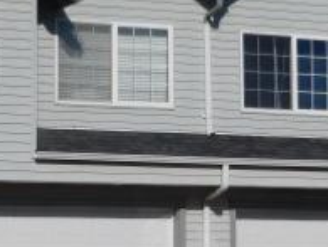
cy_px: 148
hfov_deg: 11.8
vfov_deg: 8.9
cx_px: 151
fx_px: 1585
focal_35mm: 167
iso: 125
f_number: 7.6
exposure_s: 1/800
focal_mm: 9
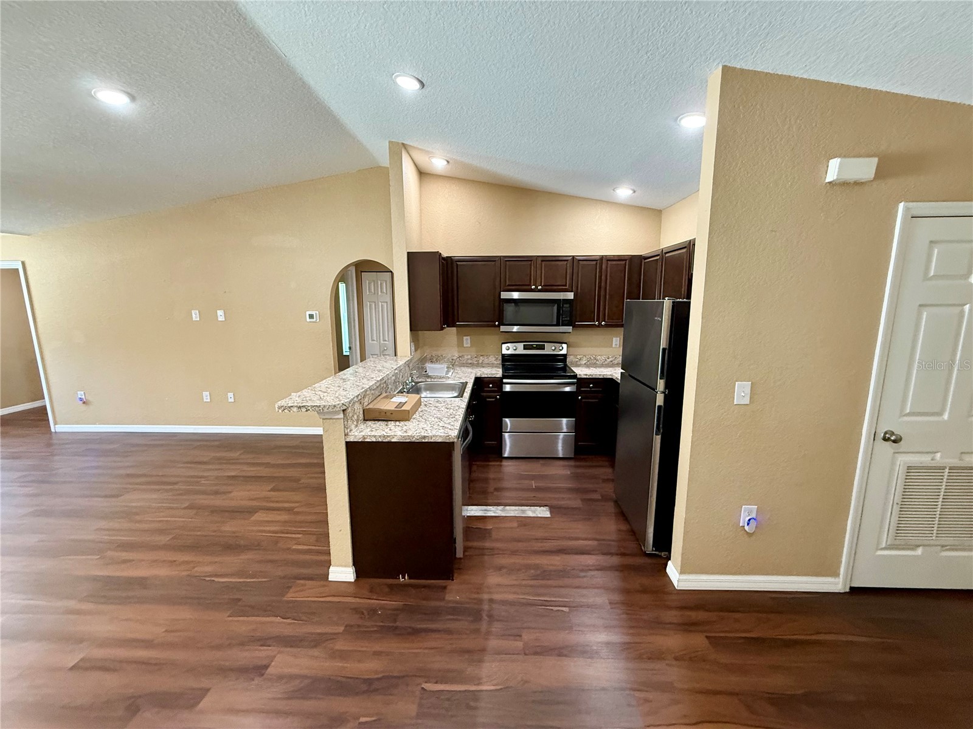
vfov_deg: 85.7
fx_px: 394
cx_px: 486
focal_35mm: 14
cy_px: 364
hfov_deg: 102.1
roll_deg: -0.2
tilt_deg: -8.6
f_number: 2.2
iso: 400
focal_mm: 2.22
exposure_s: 1/60
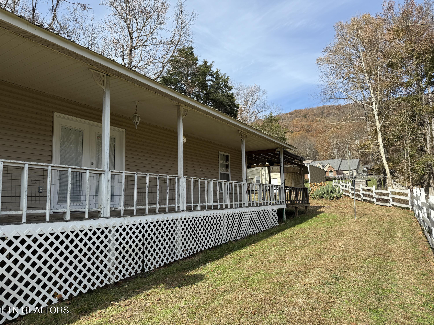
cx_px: 217
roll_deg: +2.1
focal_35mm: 24
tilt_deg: +7.0
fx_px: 301
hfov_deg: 71.6
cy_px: 162
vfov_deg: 56.8
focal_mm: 6.76
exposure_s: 1/2611
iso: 80
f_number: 1.78
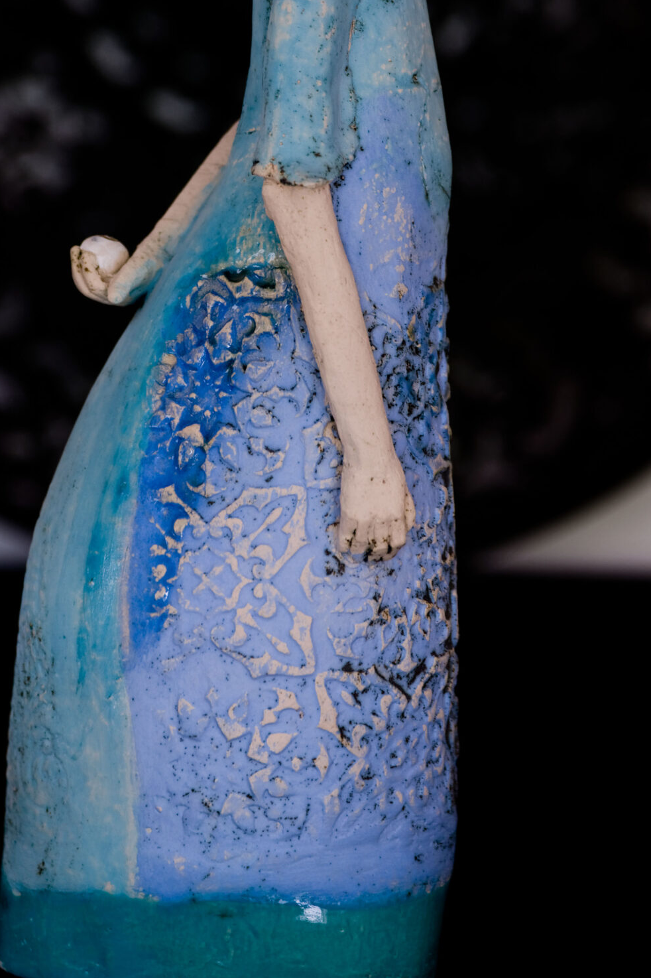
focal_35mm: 434
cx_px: 239
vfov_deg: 4.7
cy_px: 211
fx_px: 11777
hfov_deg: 3.2
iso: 500
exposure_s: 1/50
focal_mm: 250
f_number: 6.3
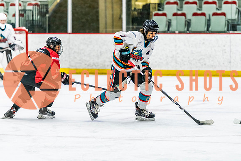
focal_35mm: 192
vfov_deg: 7.1
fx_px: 1287
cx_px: 128
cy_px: 75
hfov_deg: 10.7
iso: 3200
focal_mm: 165
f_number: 2.8
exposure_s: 1/640
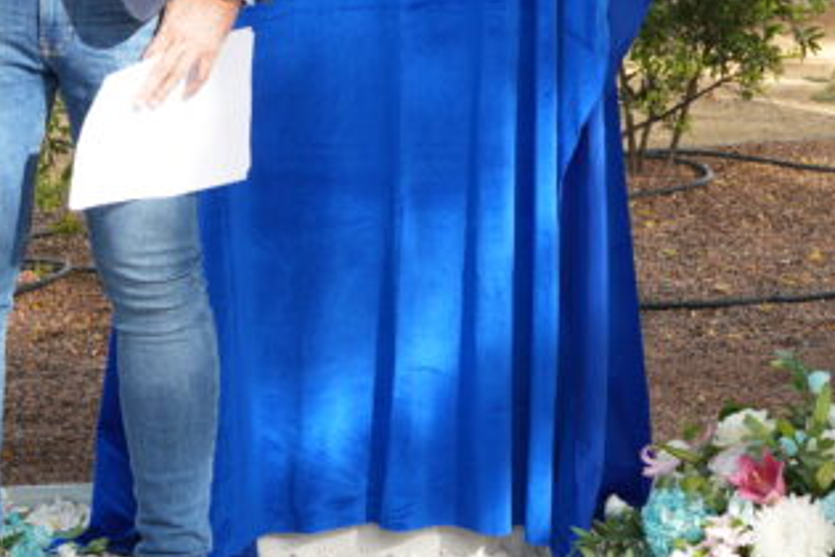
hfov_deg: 13.1
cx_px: 549
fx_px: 3618
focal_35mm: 156
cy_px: -54
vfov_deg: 8.7
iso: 100
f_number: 4.5
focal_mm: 32
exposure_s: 1/125
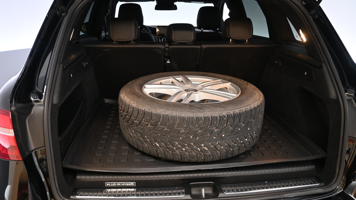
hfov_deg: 67.4
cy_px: 109
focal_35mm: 28
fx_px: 267
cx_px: 177
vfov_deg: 41.1
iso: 1000
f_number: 3.5
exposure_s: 1/30
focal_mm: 17.5
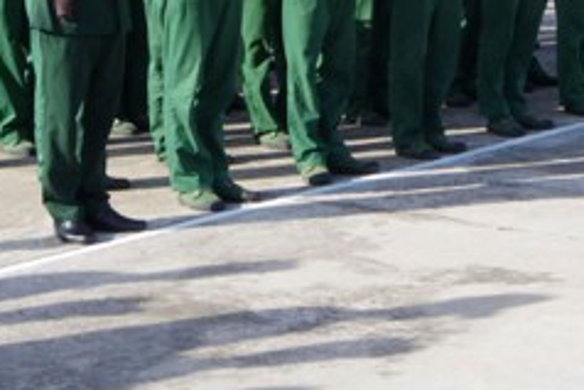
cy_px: -234
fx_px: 1715
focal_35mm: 106
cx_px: 807
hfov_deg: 17.8
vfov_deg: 12.2
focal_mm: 21
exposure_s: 1/30
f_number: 20
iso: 400
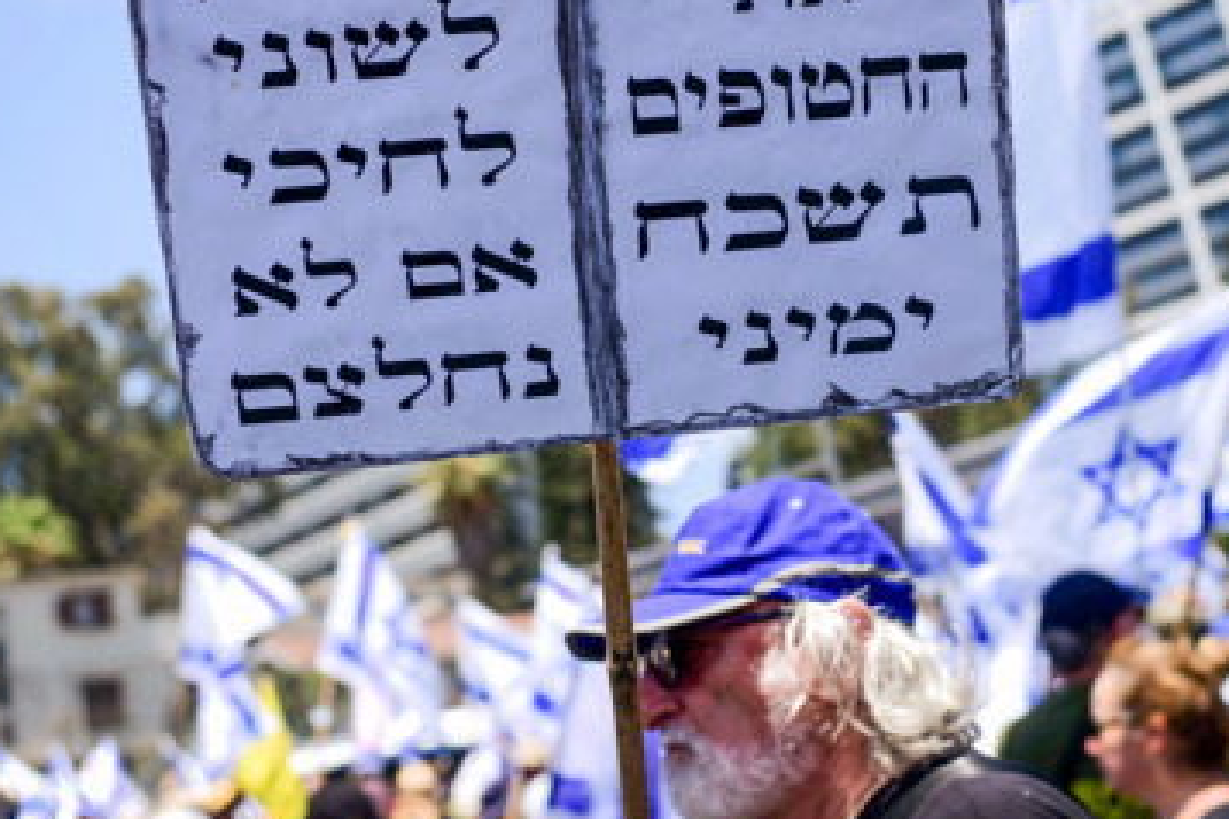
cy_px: 348
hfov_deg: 41.8
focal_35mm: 47
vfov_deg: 28.6
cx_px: 726
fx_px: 1604
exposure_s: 1/400
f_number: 4
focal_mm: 35
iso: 31
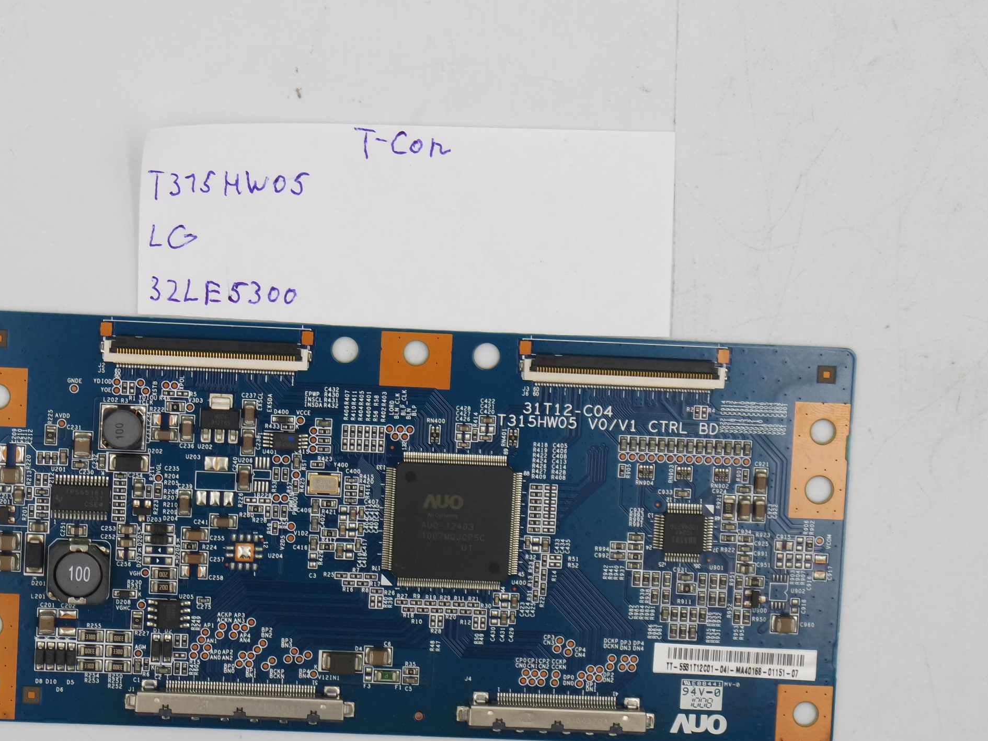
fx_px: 3111
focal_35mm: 109
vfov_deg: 13.6
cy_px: 346
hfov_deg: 18.0
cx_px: 422
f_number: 5.6
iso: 200
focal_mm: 27
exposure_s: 1/125
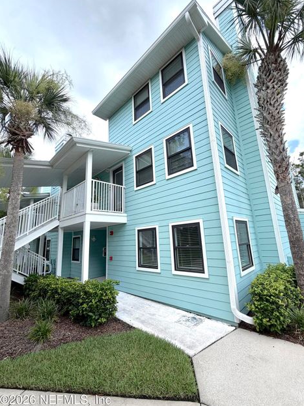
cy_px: 202
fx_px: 176
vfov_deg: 98.2
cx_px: 161
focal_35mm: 15
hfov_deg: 81.6
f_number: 2.2
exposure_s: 1/672
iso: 40
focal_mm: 2.22
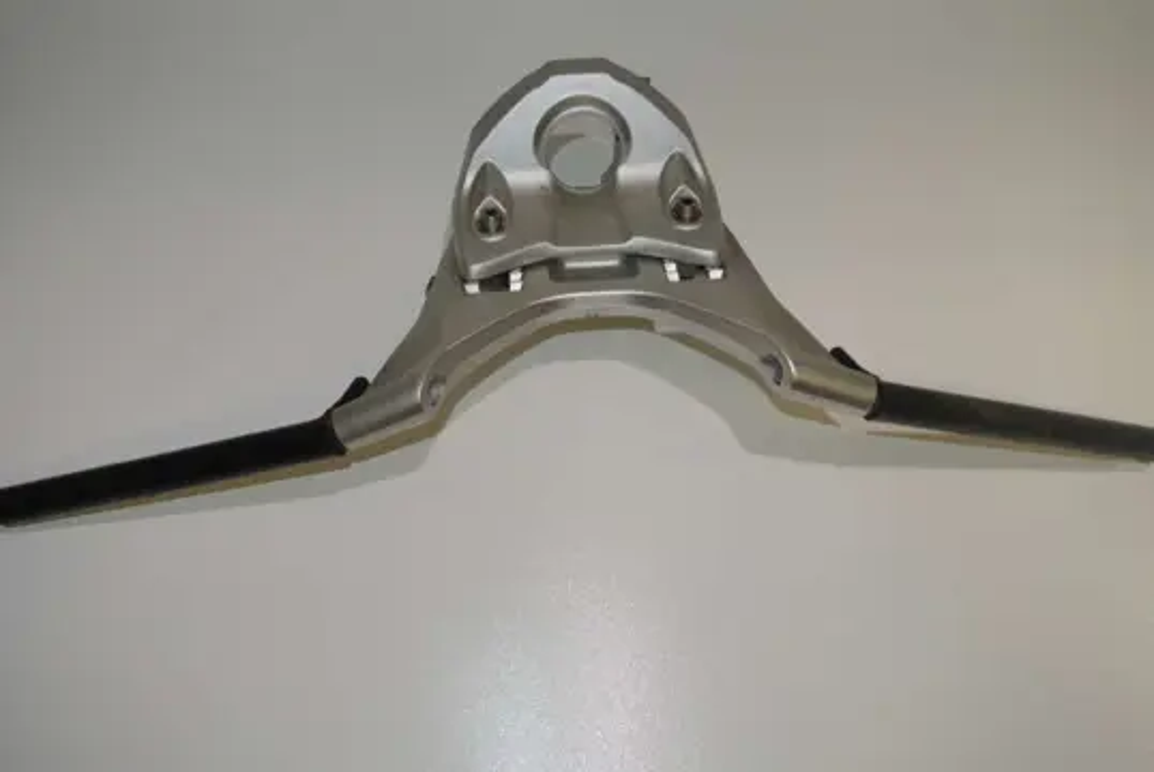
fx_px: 963
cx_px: 577
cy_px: 386
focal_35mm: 30
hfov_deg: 61.9
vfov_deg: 43.7
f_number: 4
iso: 200
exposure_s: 1/60
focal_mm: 11.4
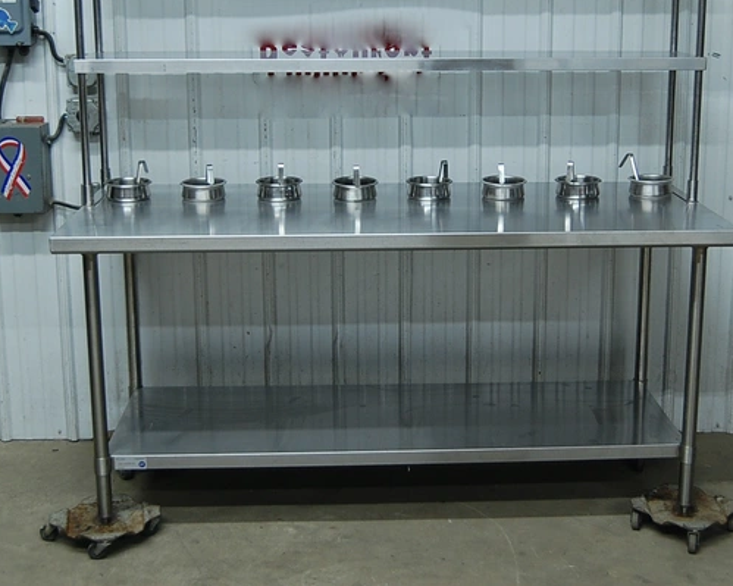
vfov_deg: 27.5
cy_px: 221
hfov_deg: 34.2
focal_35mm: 55
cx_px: 376
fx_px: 1193
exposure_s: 1/20
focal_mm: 26
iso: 400
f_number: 4
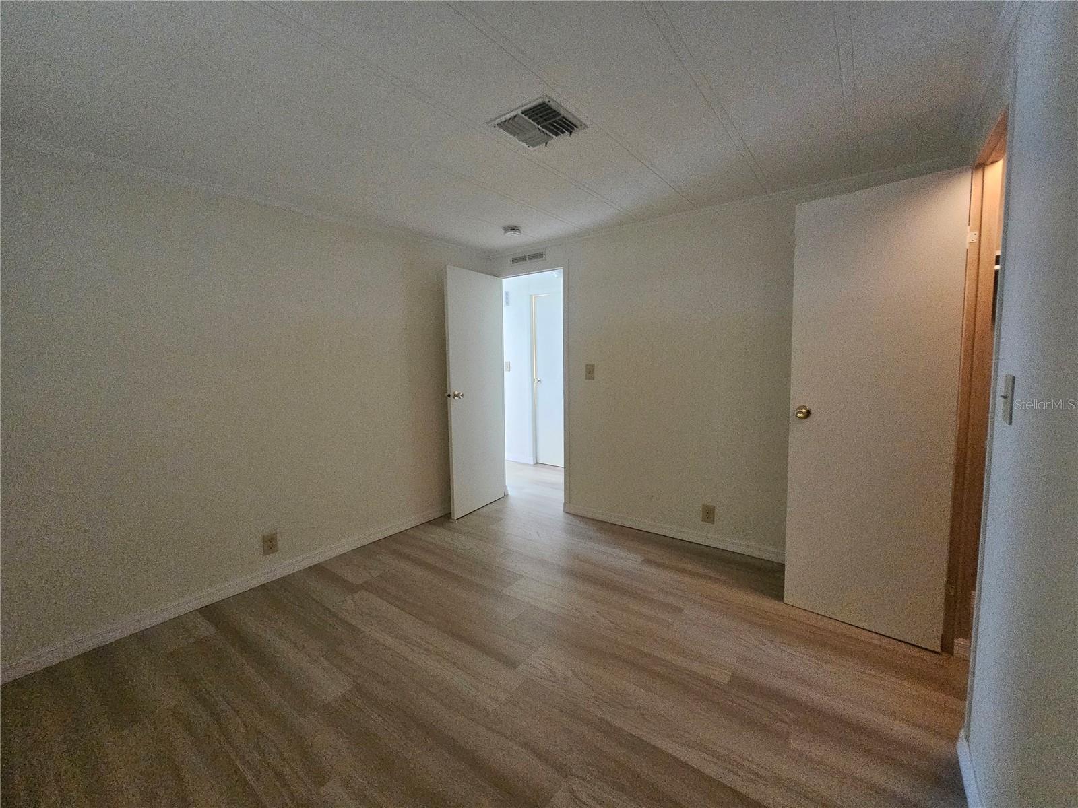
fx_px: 405
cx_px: 539
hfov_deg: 106.2
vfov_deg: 89.9
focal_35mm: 13
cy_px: 404
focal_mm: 2.2
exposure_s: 1/30
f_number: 2.2
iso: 640
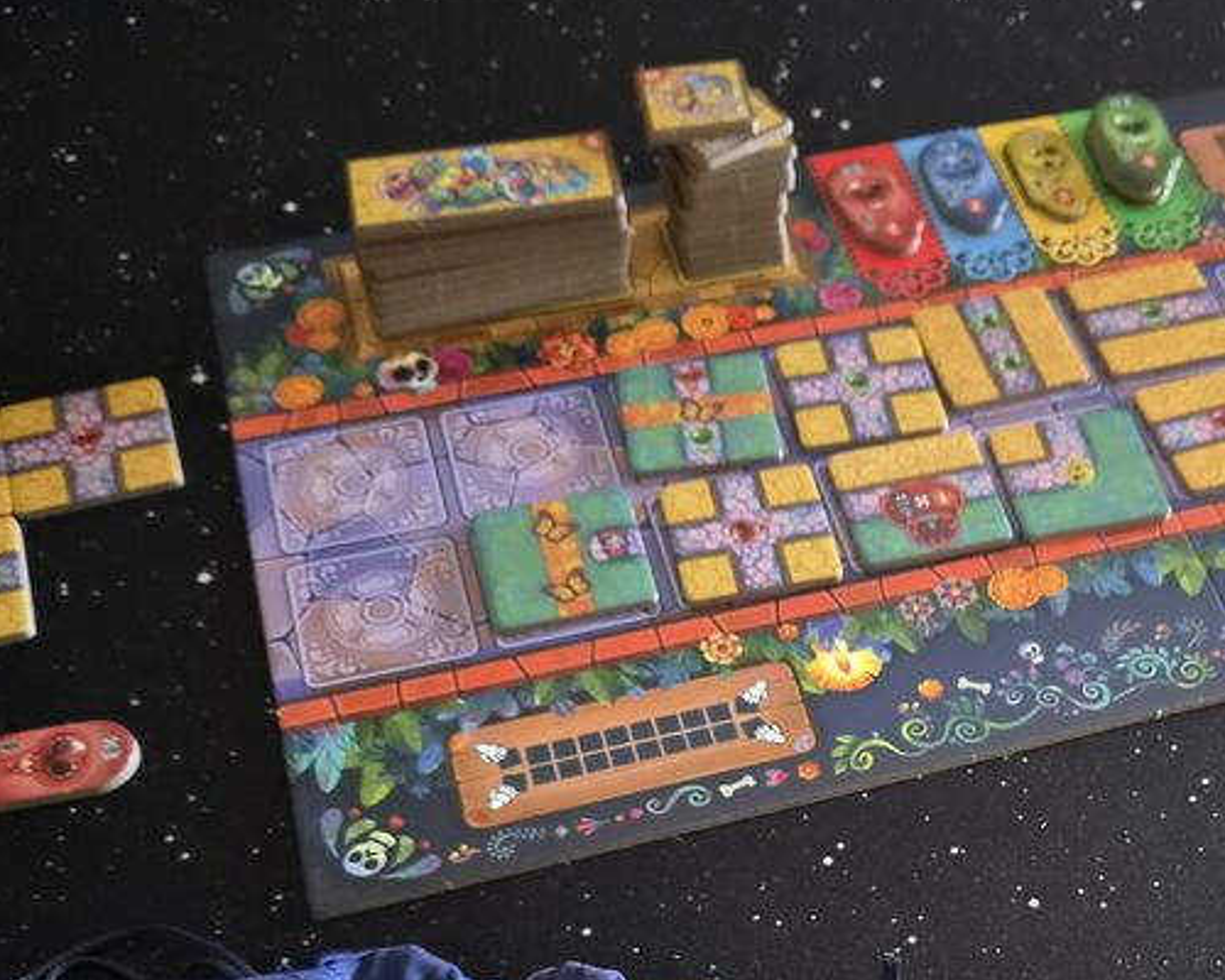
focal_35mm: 46
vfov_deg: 30.9
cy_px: 924
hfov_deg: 38.4
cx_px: 1029
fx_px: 1668
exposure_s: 1/50
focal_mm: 5.4
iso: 1600
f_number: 1.8
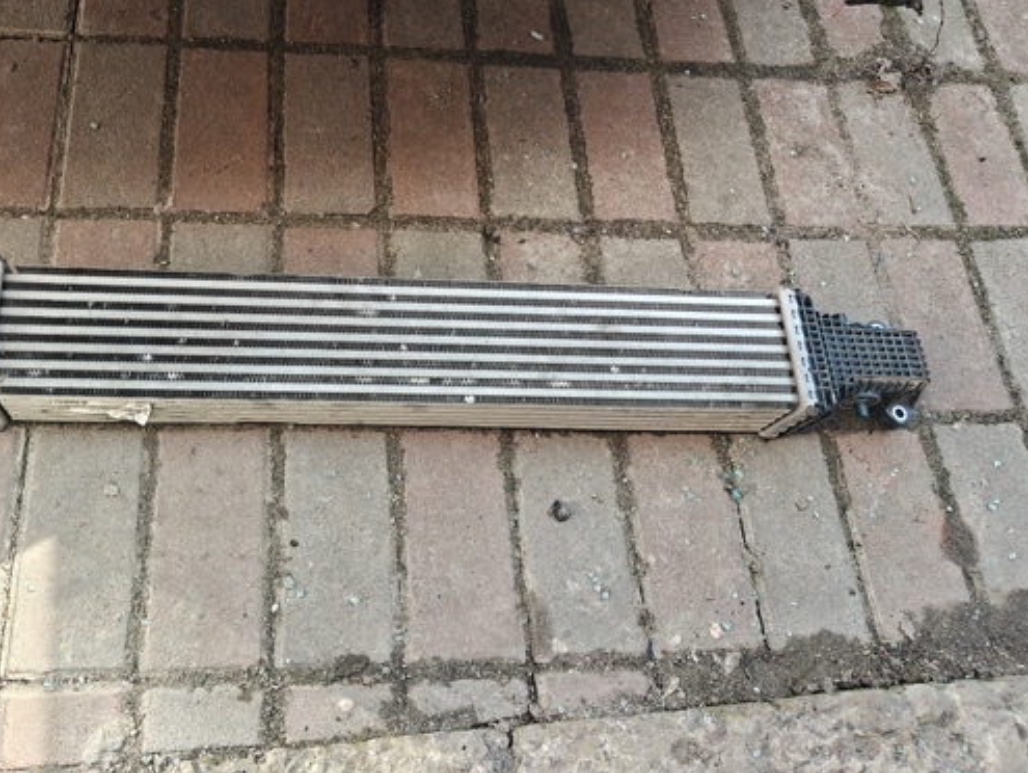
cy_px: 293
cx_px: 376
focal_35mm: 31
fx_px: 921
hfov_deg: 57.5
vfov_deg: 45.1
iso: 200
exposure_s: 1/183
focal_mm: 5.59
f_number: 1.8
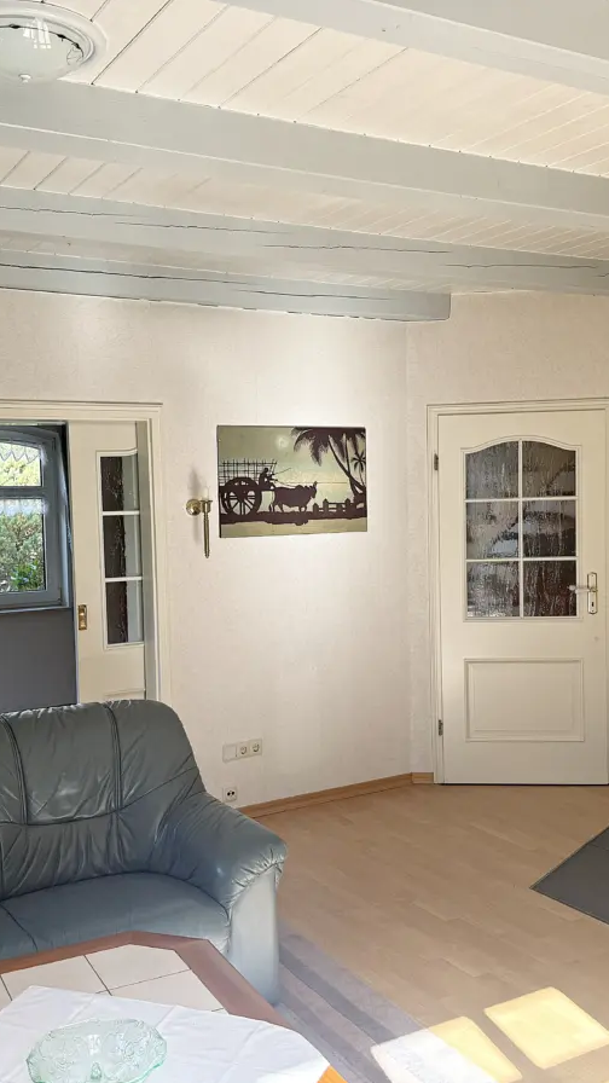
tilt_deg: -2.7
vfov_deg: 56.6
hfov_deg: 33.7
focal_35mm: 35
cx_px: 289
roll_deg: +1.4
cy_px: 542
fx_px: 1005
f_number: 1.78
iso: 64
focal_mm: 6.76
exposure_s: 1/129
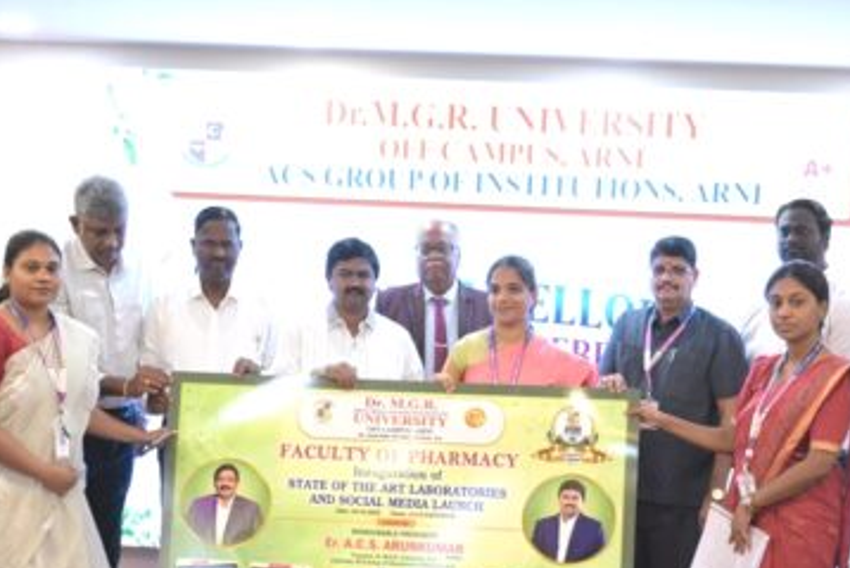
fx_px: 1442
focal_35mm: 61
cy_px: 468
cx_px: 408
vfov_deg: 21.9
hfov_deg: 32.8
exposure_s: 1/100
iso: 2500
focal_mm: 28.5
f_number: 5
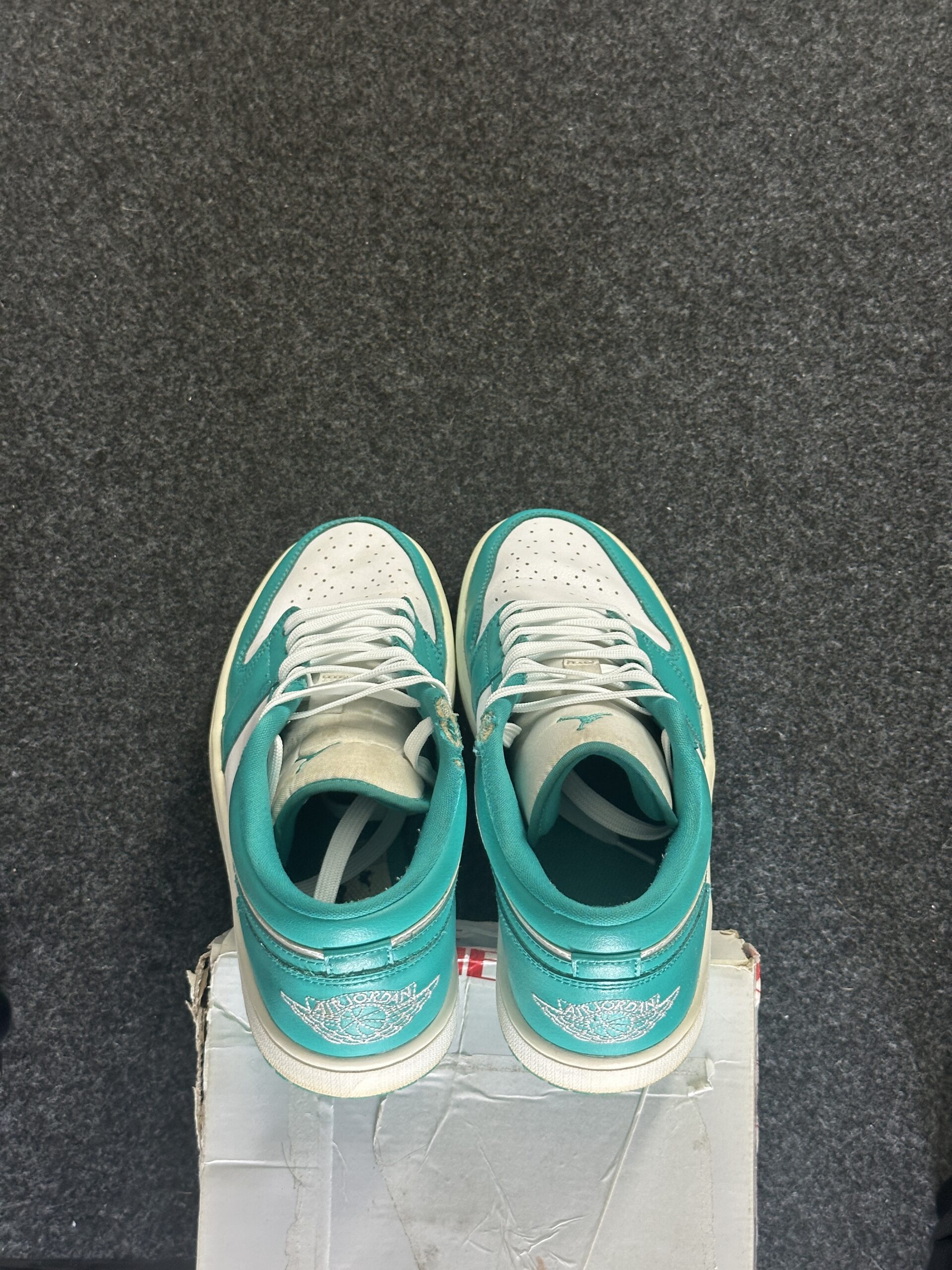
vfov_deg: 39.7
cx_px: 476
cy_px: 635
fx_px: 1760
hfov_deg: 30.3
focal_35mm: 48
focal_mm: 6.86
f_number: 1.78
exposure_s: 1/50
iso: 200
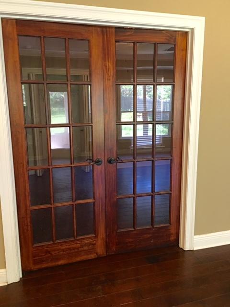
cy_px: 154
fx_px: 257
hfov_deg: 48.2
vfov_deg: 61.7
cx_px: 115
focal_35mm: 29
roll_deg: +1.1
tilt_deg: -9.8
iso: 80
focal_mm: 4.15
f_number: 2.2
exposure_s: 1/15
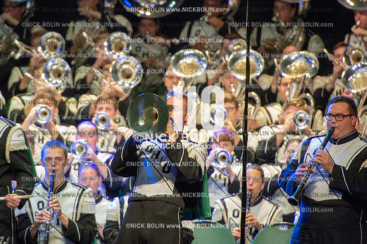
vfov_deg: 3.3
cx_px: 177
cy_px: 117
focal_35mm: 422
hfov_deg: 4.9
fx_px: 4299
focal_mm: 400
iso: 8000
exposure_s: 1/250
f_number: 5.6
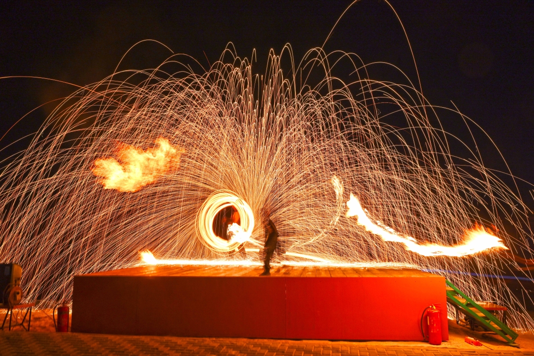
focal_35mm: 30
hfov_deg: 62.8
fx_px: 438
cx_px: 267
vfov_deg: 44.3
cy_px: 178
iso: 320
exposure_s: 1.6
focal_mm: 29.5
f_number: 10
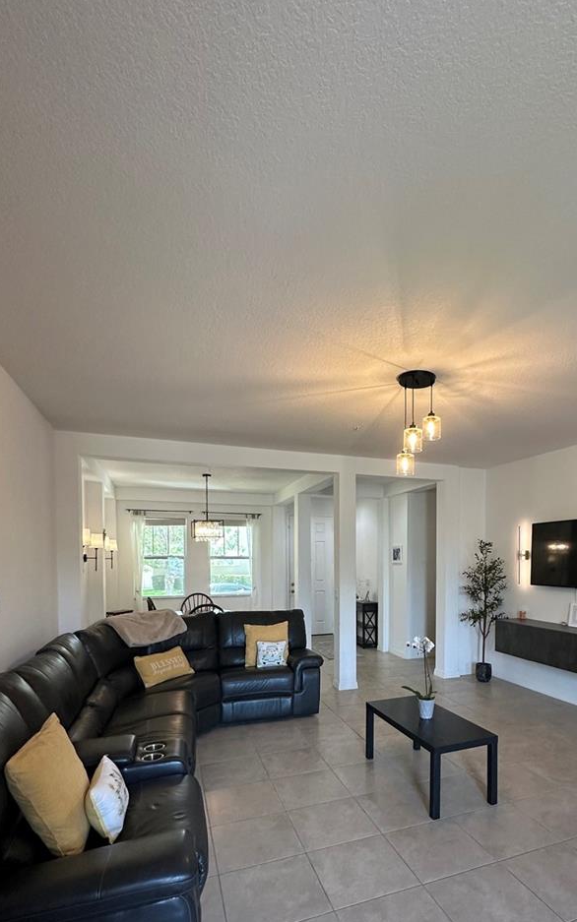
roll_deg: -0.7
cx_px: 358
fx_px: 478
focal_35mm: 19
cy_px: 572
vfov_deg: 86.4
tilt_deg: -1.2
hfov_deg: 61.5
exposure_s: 1/120
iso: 250
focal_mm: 2.22
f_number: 2.2
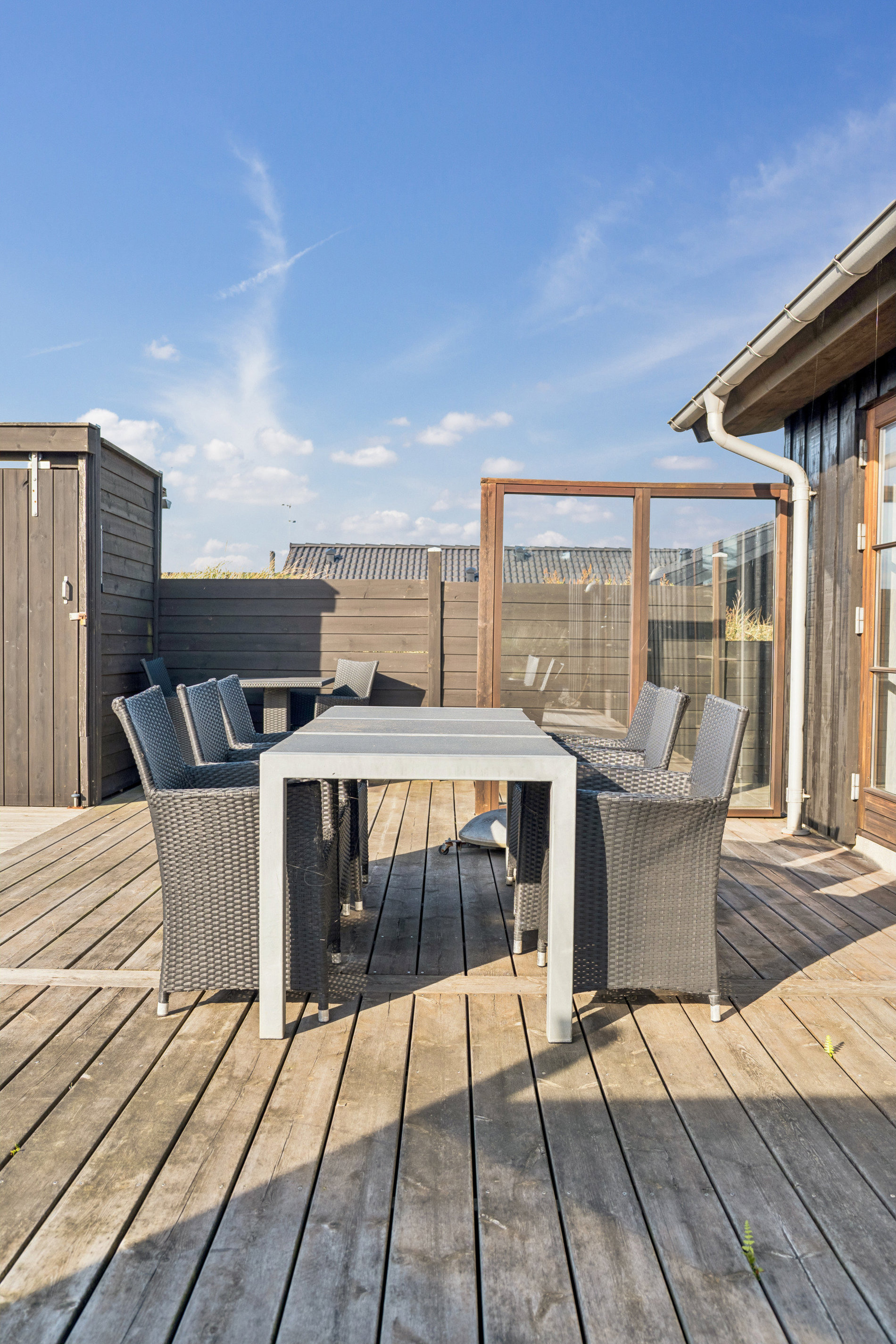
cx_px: 448
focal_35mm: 29
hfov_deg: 45.0
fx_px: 1083
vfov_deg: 63.7
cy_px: 672
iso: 400
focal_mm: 29
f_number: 5.6
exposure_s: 1/640
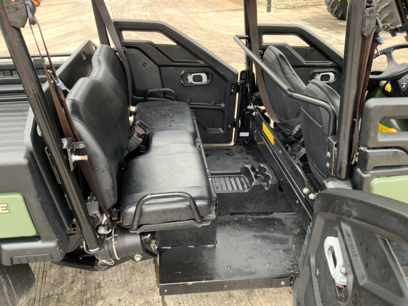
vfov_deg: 48.2
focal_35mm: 29
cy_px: 153
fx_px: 342
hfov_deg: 61.7
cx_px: 204
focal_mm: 3
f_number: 1.8
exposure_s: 1/122
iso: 50
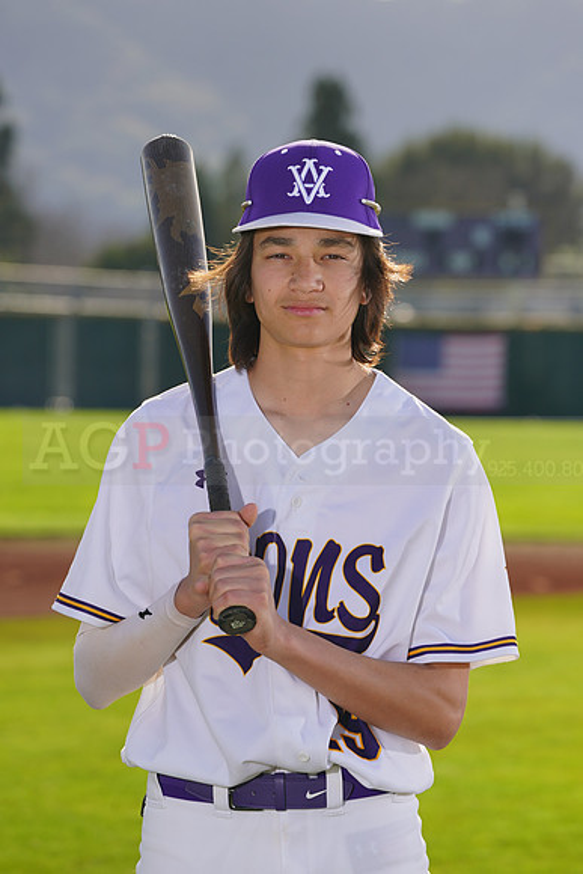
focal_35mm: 224
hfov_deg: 6.1
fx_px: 5438
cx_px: 292
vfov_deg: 9.2
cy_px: 437
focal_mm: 224
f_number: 9
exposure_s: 1/250
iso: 100
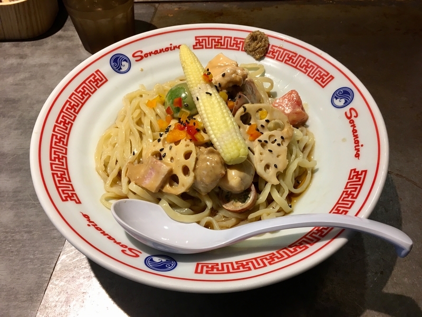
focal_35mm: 29
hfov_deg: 61.7
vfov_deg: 48.2
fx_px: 354
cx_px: 211
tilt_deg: -50.2
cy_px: 158
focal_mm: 4.15
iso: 80
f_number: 2.2
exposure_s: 1/30
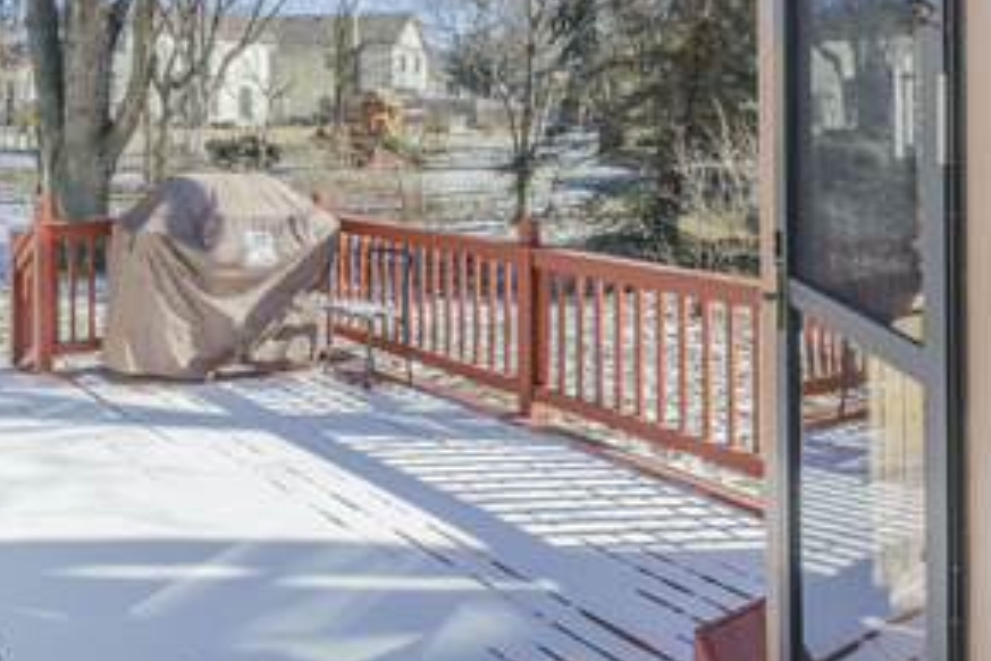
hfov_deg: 55.8
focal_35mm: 33
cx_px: 313
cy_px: 90
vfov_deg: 37.8
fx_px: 908
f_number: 11
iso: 200
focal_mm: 10
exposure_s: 1/180
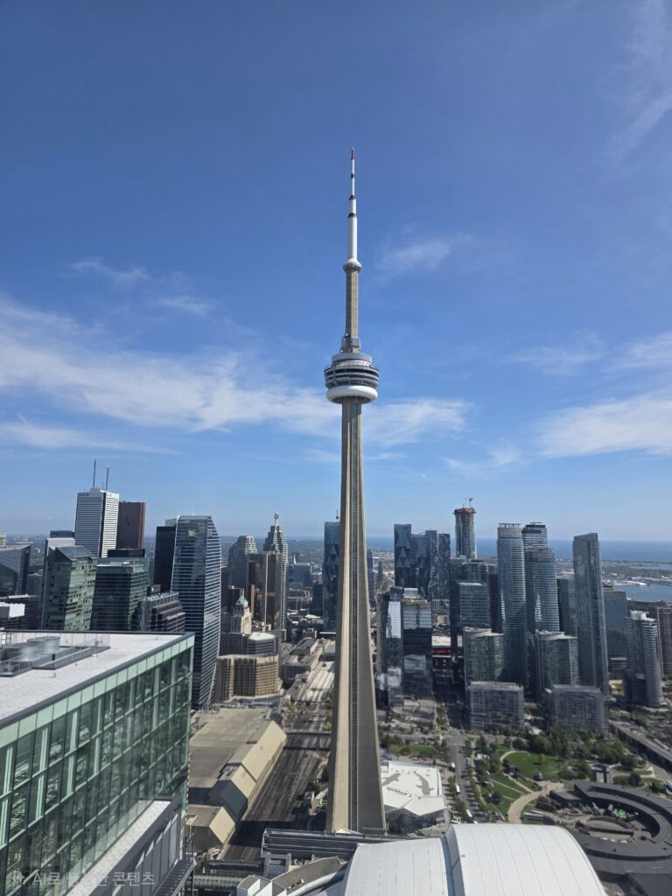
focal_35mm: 23
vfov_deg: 73.9
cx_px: 336
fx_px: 595
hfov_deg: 58.9
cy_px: 448
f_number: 1.7
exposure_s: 1/10000
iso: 80
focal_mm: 6.3
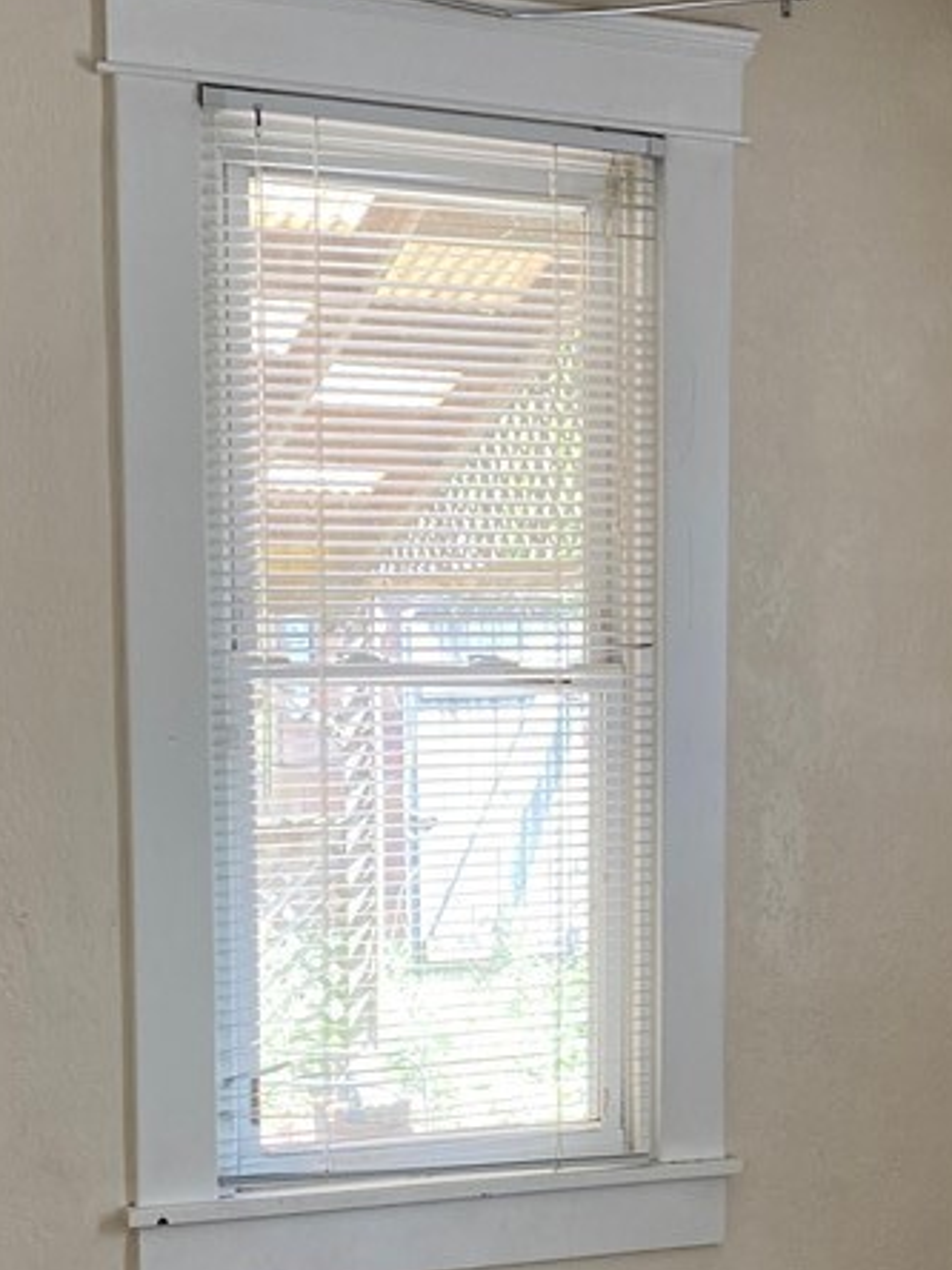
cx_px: 786
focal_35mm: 60
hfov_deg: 24.0
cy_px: 927
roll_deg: -1.1
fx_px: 2200
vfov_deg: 31.7
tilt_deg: -6.6
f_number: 1.8
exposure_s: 1/113
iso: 125
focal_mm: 4.25
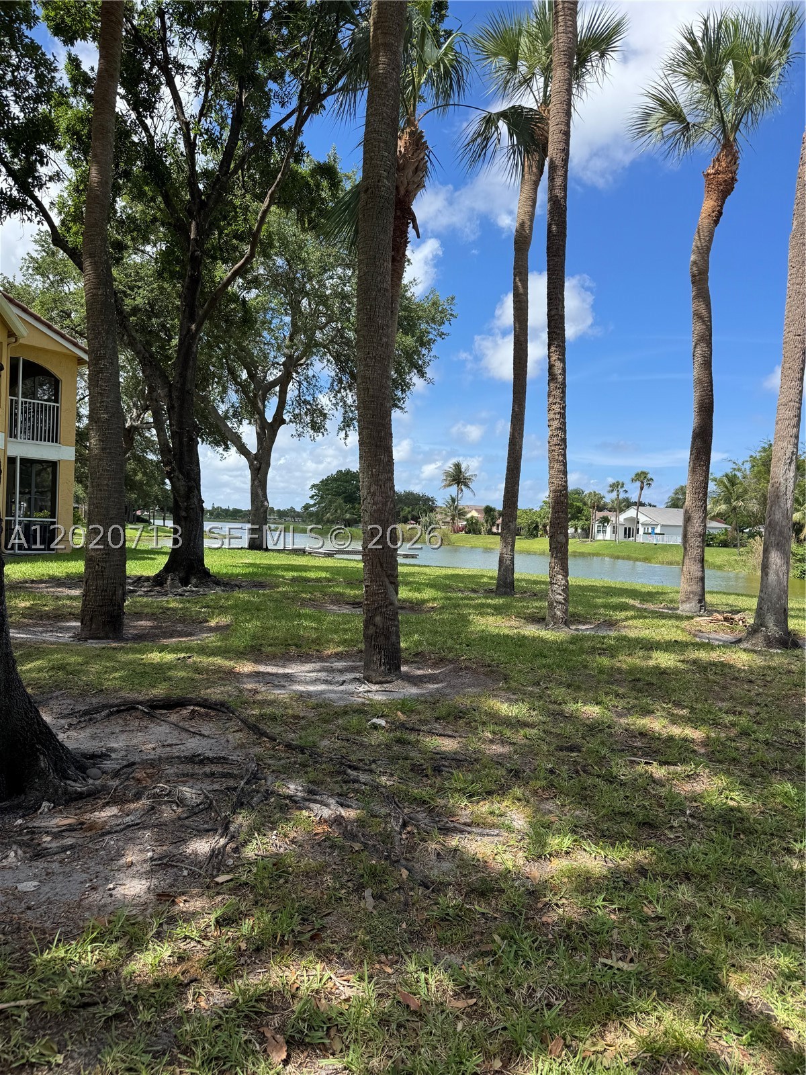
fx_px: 745
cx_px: 403
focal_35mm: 24
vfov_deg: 71.6
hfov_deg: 56.8
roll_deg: -2.0
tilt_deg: -1.8
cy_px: 538
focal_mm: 6.76
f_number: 1.78
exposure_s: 1/3413
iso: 80
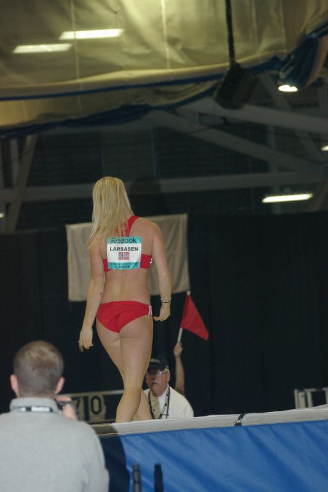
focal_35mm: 285
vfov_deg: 7.2
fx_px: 3891
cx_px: 164
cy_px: 246
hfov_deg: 4.8
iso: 800
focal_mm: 190
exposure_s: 1/125
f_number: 6.3
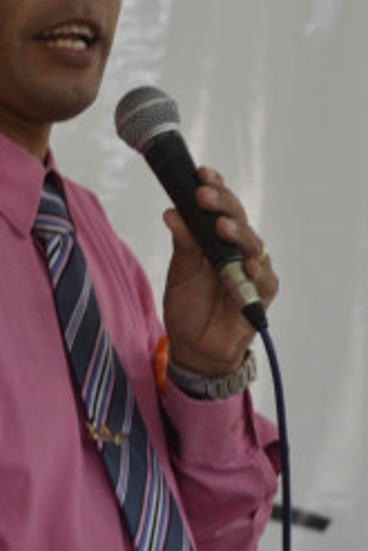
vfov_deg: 7.5
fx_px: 4180
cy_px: 185
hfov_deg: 5.0
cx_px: 52
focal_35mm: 273
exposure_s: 1/30
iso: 800
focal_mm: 90
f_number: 5.6
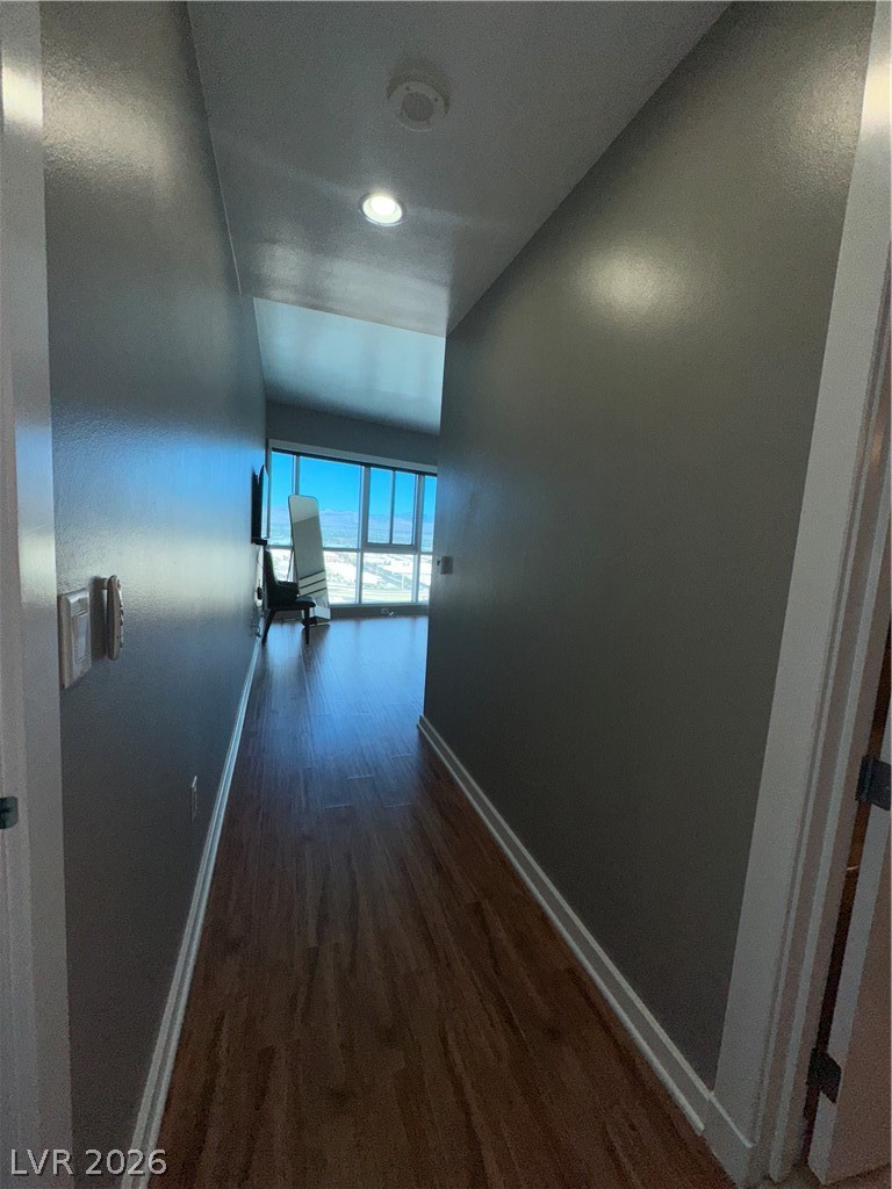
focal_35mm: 14
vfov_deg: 102.1
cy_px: 594
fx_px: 481
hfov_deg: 85.7
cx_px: 446
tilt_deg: -6.4
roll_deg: -4.4
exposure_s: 1/384
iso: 32
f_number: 2.2
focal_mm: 2.22
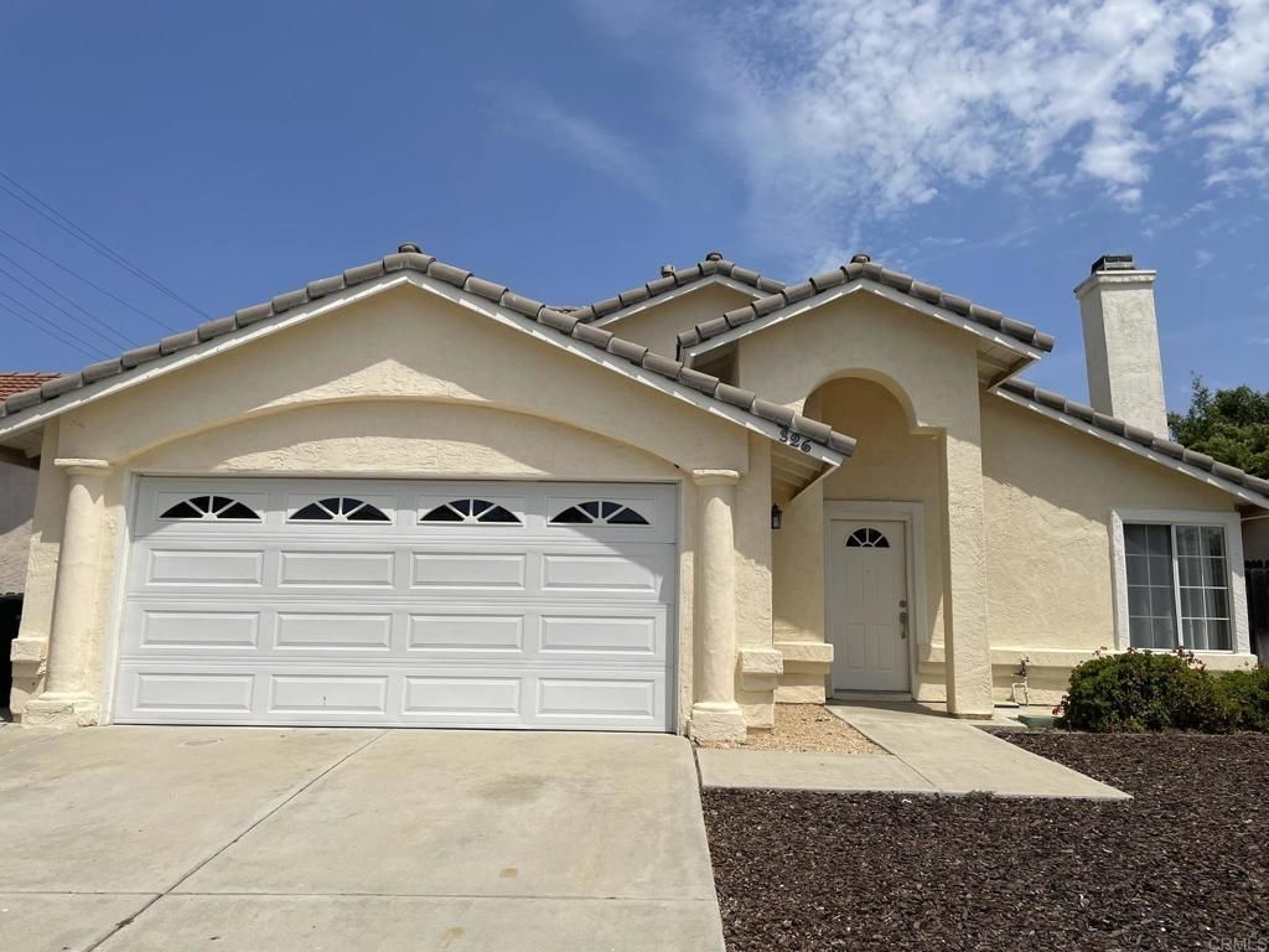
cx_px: 634
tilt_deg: +9.6
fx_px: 953
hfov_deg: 67.3
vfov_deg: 53.1
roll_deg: -1.0
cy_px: 476
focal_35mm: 26
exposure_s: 1/7813
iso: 32
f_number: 1.6
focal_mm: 4.2
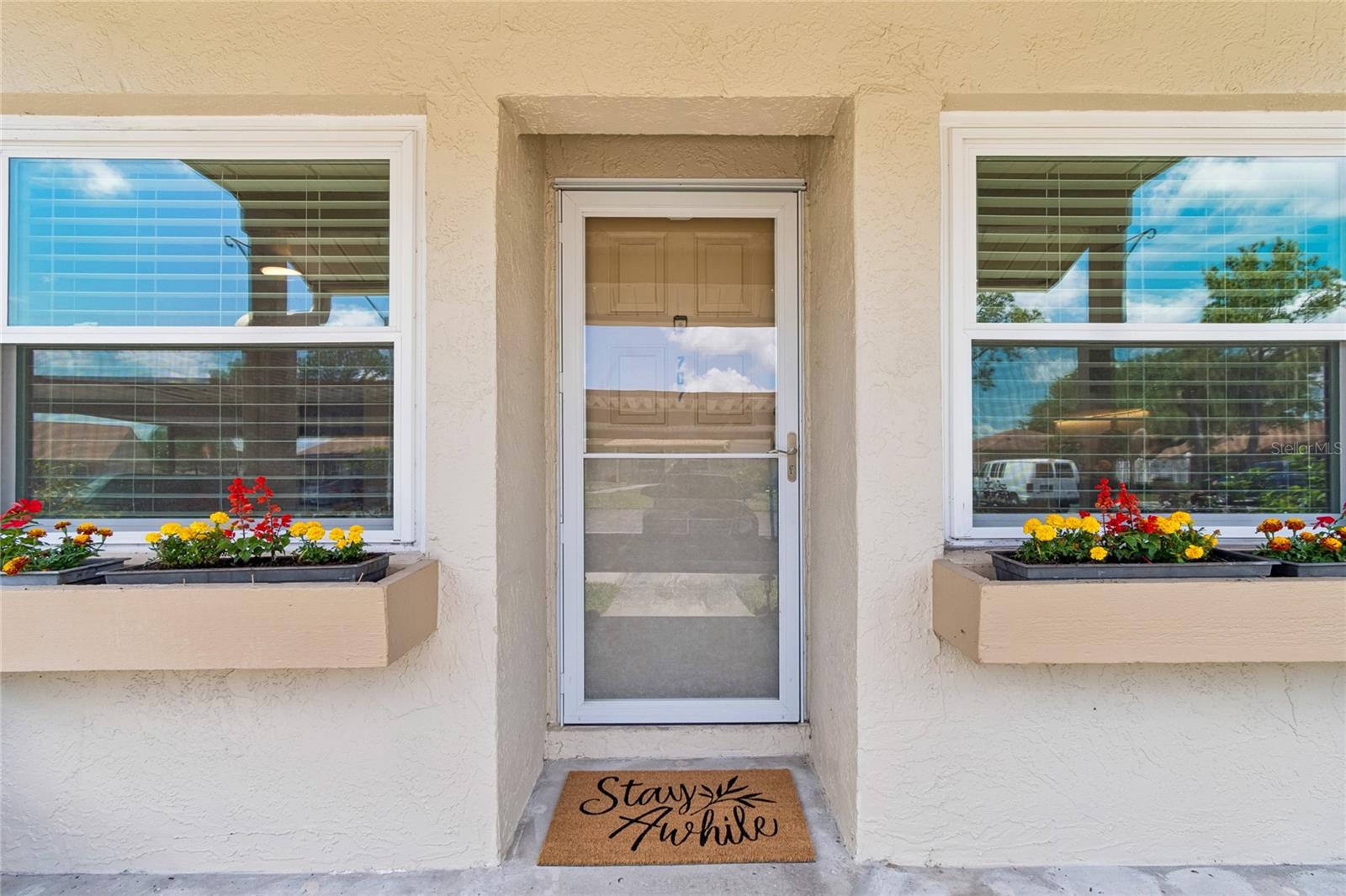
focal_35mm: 15
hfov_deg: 100.4
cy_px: 448
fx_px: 561
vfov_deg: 77.3
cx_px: 673
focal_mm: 10
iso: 100
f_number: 7.1
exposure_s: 1/125
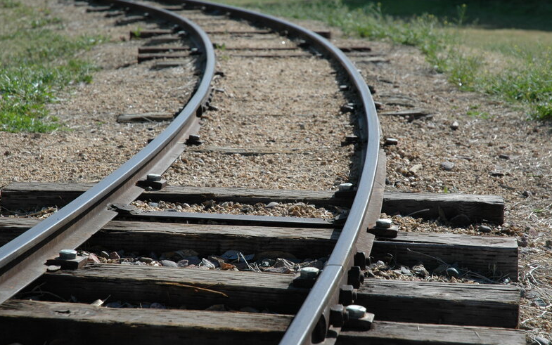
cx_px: 278
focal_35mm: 109
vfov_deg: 12.0
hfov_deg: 19.1
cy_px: 160
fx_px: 1640
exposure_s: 1/320
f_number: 9
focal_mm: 70
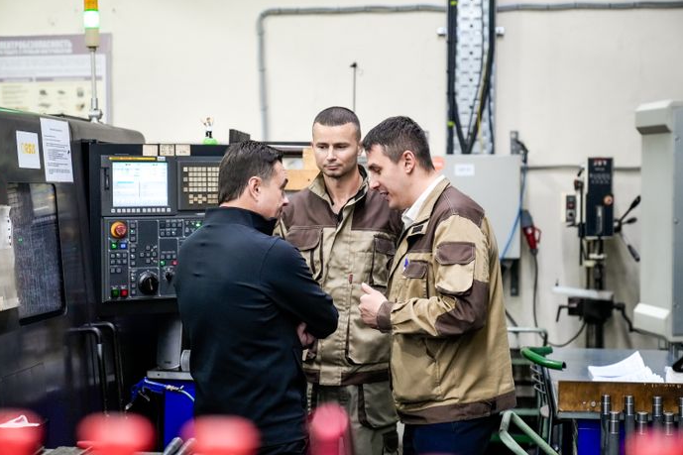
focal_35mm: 71
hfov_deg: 28.5
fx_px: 1347
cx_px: 338
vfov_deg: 19.2
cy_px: 226
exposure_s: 1/200
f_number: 2.8
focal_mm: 70
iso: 2500
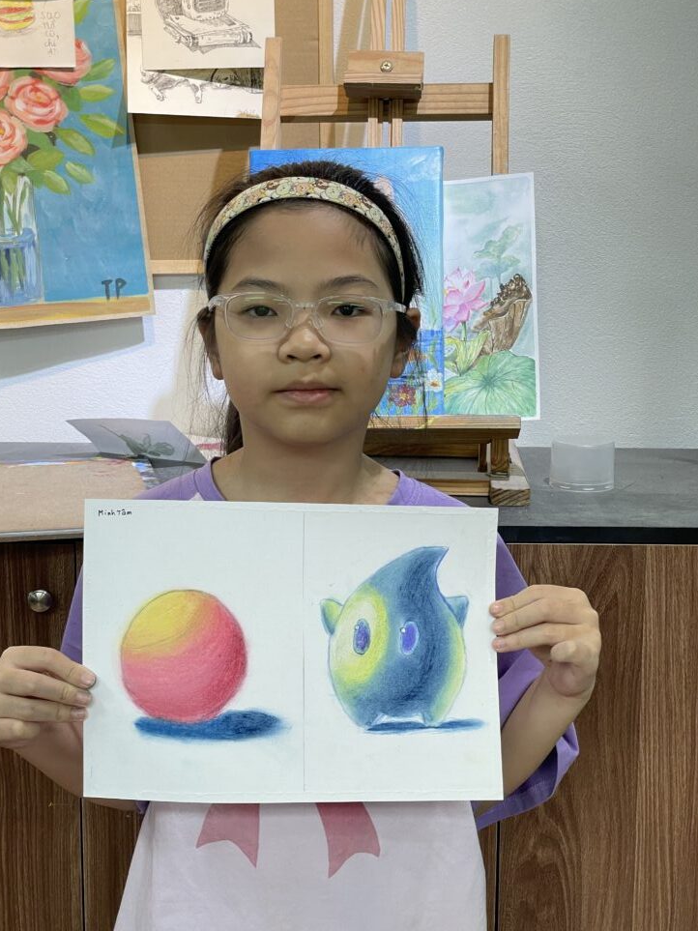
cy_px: 471
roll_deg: -0.8
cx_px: 340
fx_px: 1452
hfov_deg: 27.0
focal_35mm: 54
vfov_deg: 35.5
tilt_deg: -9.6
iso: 80
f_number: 2
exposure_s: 1/100
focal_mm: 6
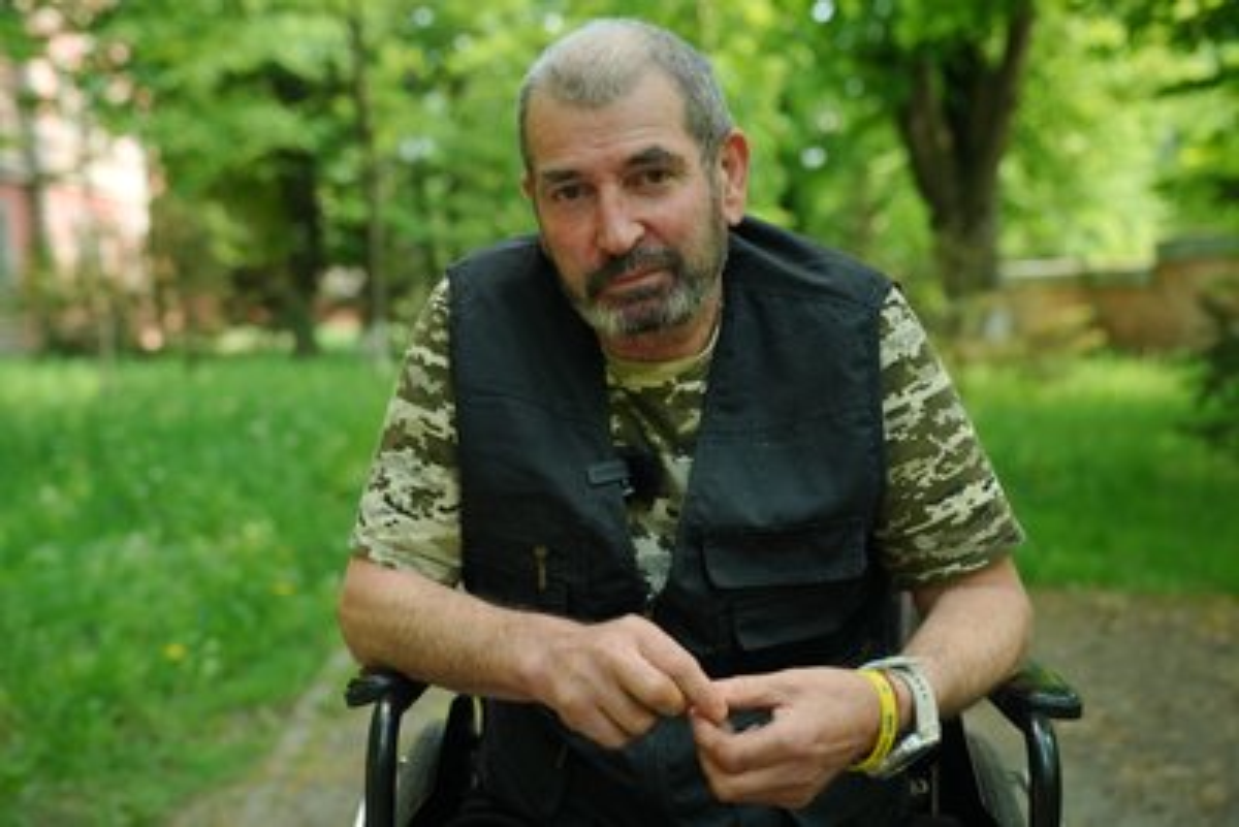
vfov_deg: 29.3
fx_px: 1584
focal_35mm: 46
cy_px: 414
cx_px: 620
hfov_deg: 42.7
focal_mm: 46
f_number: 3.2
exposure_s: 1/50
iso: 800
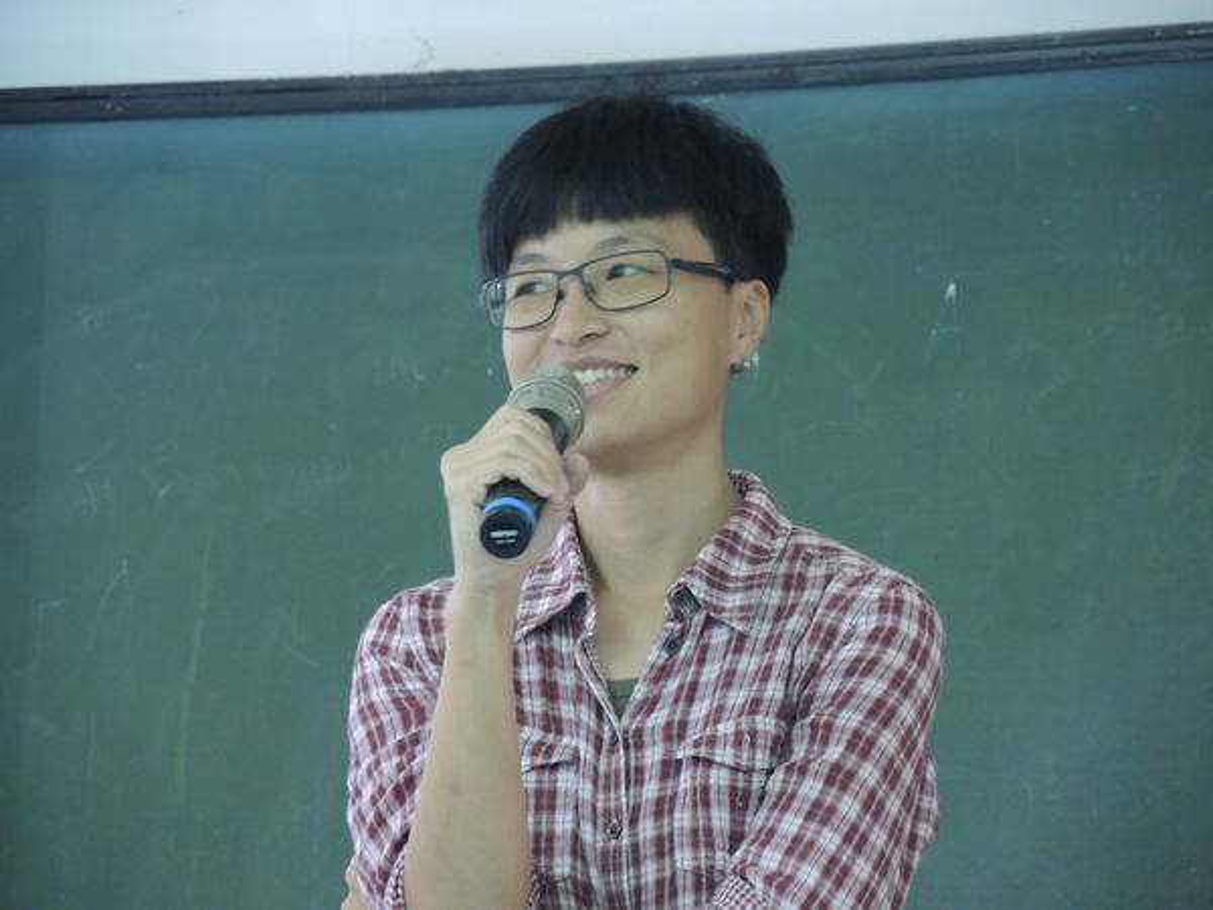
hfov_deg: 9.9
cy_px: 455
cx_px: 606
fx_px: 7008
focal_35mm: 200
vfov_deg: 7.4
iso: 800
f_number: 4
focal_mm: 42.8
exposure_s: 1/6
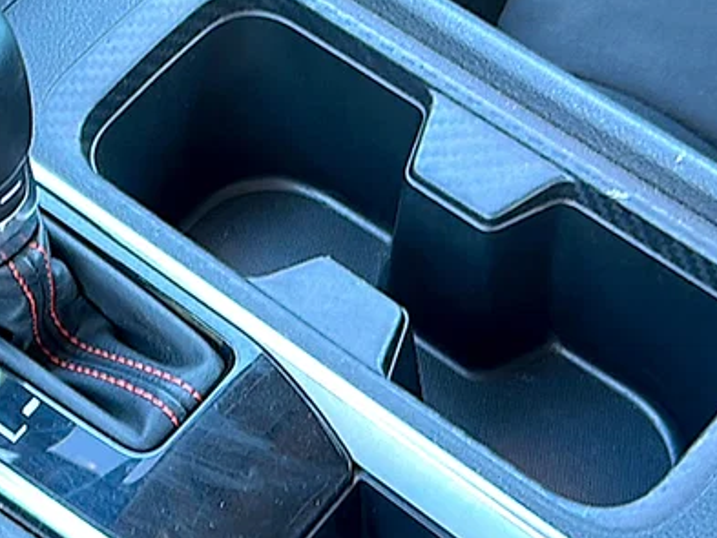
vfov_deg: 20.2
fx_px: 1513
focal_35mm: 73
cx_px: 157
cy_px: 253
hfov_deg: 26.2
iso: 80
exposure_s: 1/40
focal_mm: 6.86
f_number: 1.78
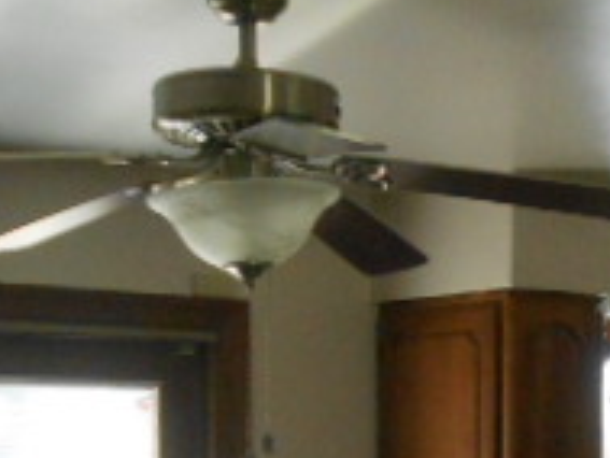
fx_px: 1552
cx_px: 555
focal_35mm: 88
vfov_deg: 16.3
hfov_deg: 21.7
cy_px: 516
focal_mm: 4.6
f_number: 3.5
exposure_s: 1/125
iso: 500
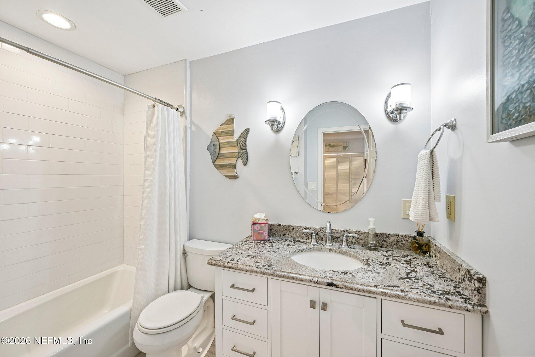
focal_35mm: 14
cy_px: 178
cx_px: 268
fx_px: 208
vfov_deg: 81.2
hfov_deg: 104.3
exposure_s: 1/15
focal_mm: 14
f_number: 8
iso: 250
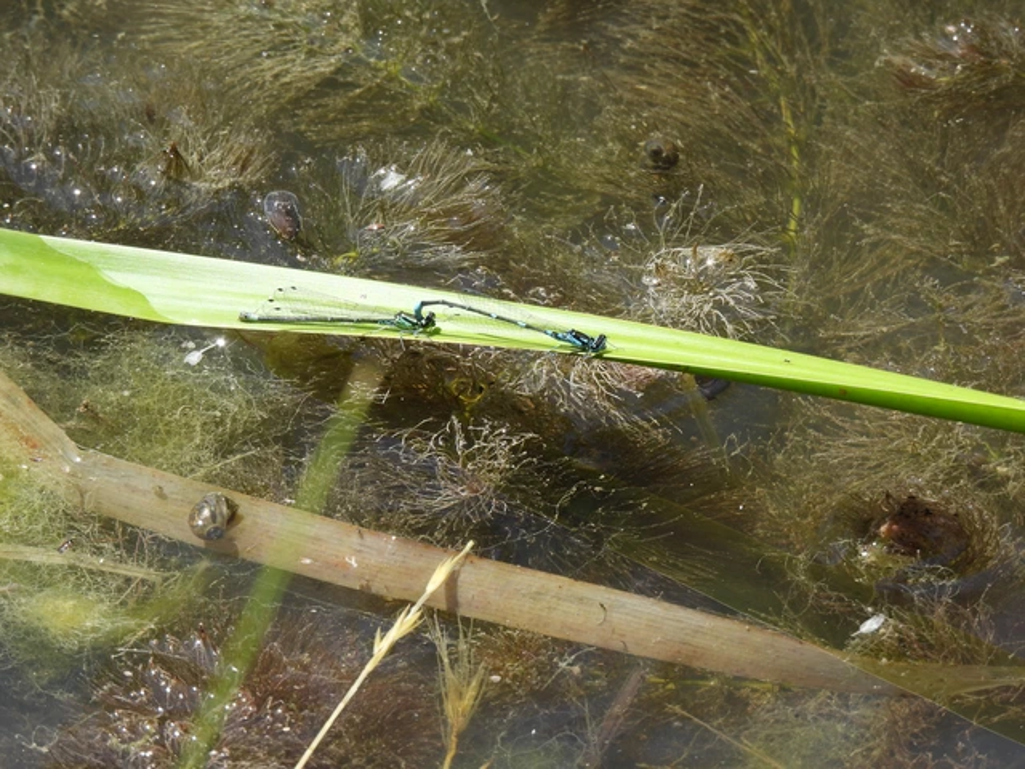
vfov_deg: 2.3
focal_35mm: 650
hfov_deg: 3.1
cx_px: 512
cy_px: 384
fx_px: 19247
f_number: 6.3
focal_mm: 116
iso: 100
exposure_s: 1/250
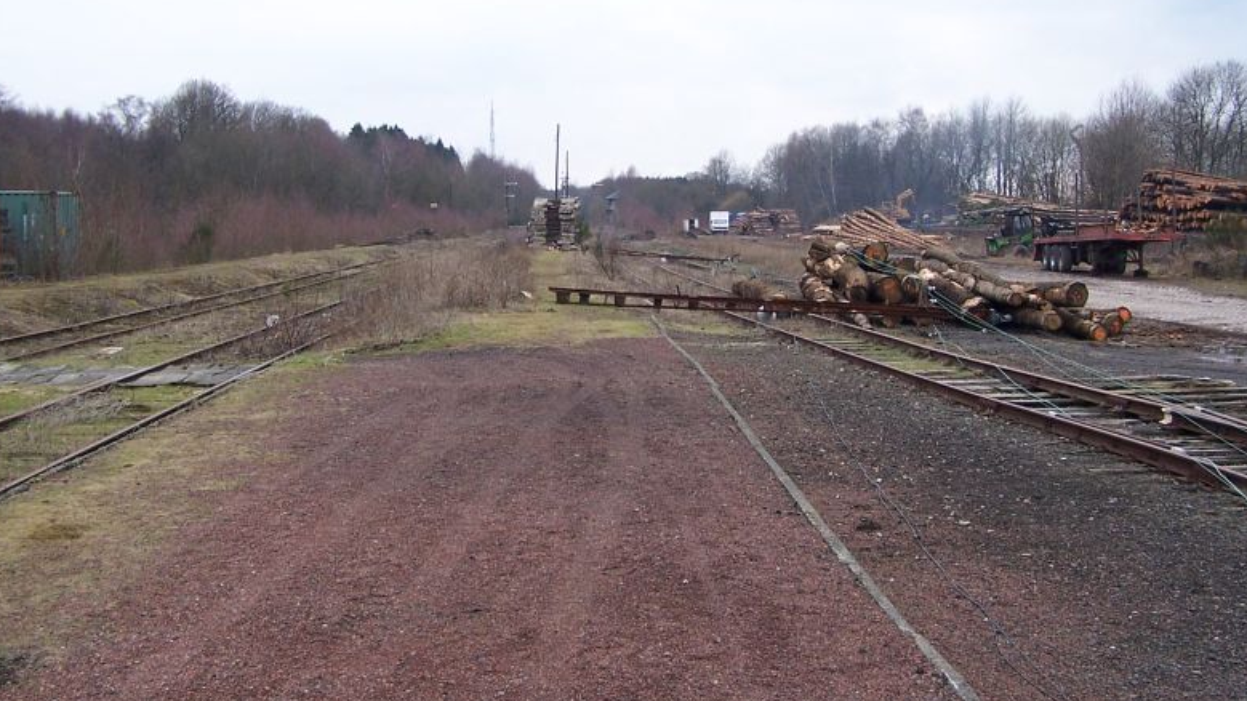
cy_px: 250
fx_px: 1620
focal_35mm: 49
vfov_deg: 24.3
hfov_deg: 42.1
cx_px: 669
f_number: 2.8
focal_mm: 6.3
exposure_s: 1/90
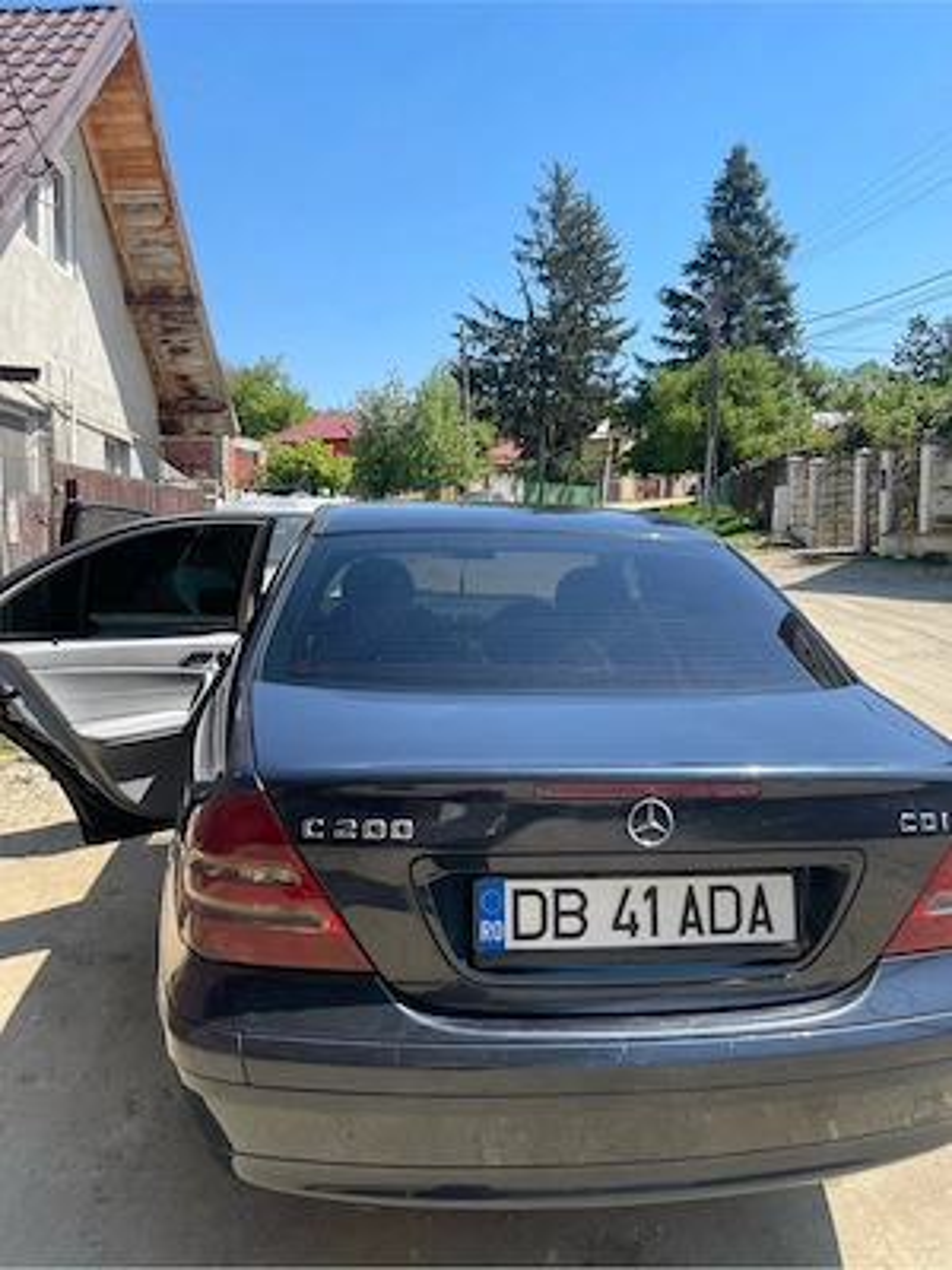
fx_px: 917
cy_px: 635
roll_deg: -1.0
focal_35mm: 25
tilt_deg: -5.4
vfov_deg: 69.4
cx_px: 476
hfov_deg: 54.9
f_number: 1.6
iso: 32
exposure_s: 1/2083
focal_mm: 5.1
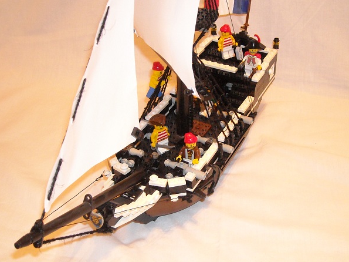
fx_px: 474
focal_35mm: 47
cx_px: 190
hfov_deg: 40.4
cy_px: 119
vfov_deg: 30.9
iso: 400
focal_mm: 5.7
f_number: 2.8
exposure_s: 1/14
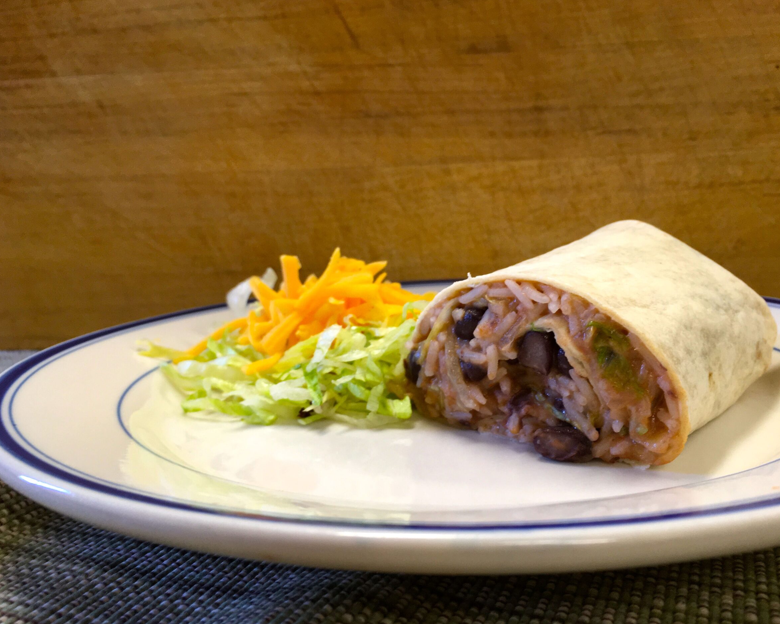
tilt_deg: -9.8
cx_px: 410
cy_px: 310
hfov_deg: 57.2
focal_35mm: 31
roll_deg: +2.7
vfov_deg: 47.1
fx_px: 716
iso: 40
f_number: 2.2
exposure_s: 1/30
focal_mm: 4.15
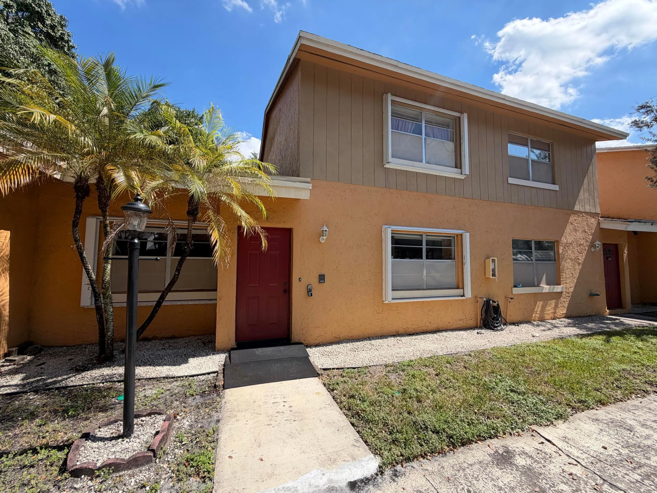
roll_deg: -0.6
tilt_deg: +4.5
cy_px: 246
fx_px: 266
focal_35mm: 14
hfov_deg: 102.1
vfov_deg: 85.7
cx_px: 328
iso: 32
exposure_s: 1/770
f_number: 2.2
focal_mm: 2.22
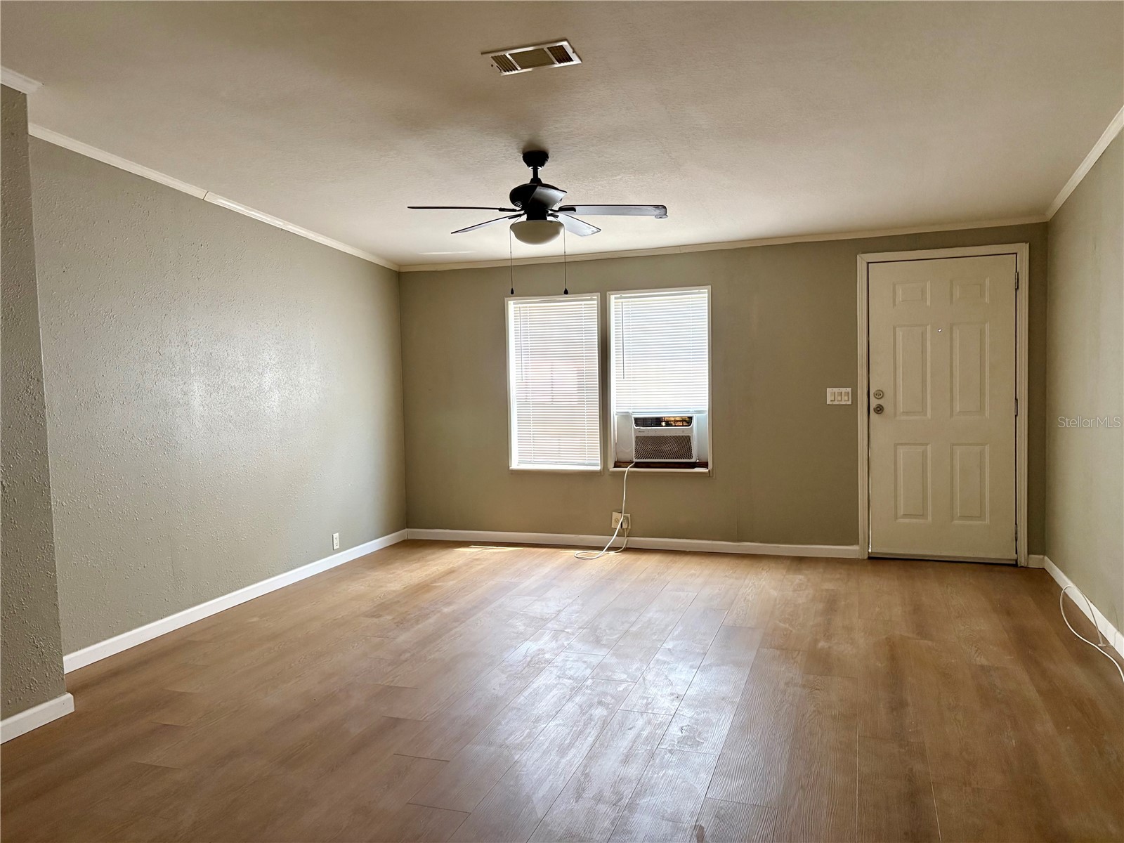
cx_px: 562
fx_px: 844
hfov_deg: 67.3
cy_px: 422
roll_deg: +1.8
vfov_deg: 53.1
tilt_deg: -2.8
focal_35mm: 26
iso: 250
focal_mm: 5.96
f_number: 1.6
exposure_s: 1/60
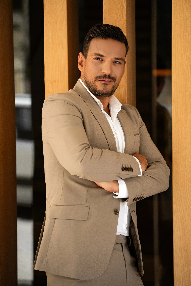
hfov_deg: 14.7
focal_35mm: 93
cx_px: 96
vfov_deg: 21.9
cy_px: 143
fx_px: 740
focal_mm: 93
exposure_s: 1/5000
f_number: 2.8
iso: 1250
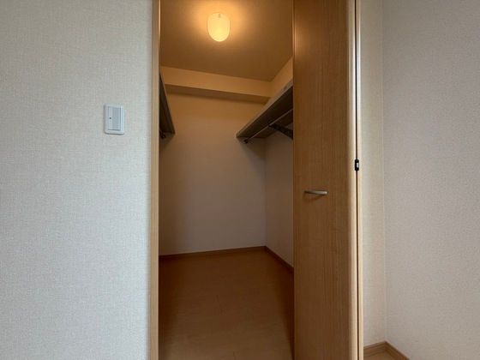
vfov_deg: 85.7
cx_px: 240
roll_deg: +0.4
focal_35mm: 14
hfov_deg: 102.1
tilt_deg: +0.1
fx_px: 194
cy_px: 180
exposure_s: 1/120
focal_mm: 2.22
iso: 250
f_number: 2.2
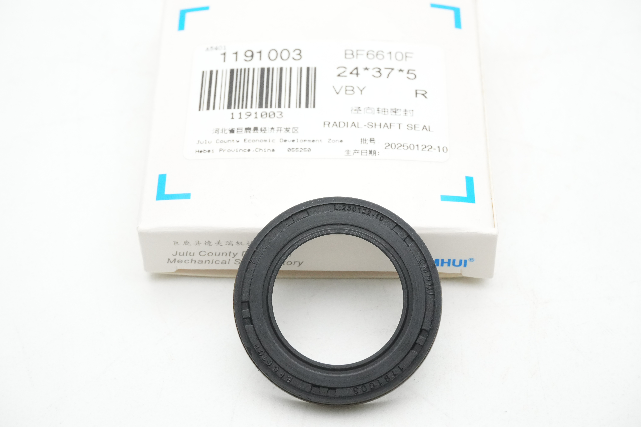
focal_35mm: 75
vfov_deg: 18.2
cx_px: 320
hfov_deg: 27.0
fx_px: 1335
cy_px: 214
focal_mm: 50
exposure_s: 1/160
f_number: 11
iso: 3200
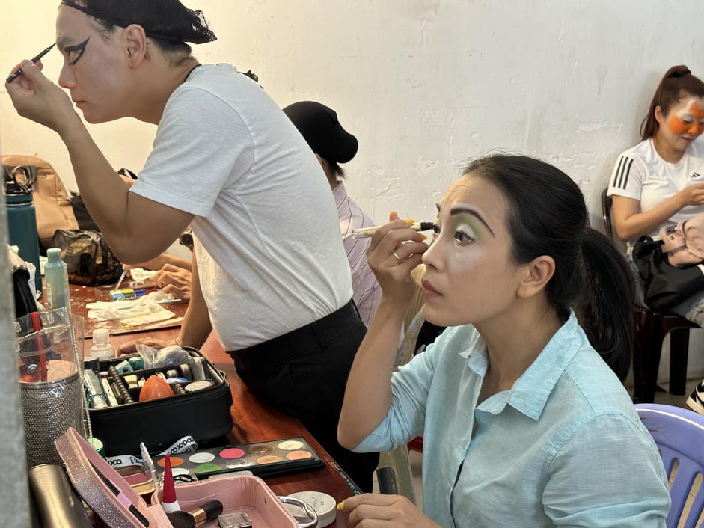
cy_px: 252
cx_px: 357
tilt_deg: -11.9
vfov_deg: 28.6
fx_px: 1037
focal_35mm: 51
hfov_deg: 37.5
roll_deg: +0.7
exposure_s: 1/50
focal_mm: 6.86
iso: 125
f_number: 1.78
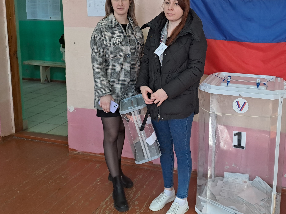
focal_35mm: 37
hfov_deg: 49.9
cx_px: 166
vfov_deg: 37.8
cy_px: 58
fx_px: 306
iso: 160
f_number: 1.8
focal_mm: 4.65
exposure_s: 1/50
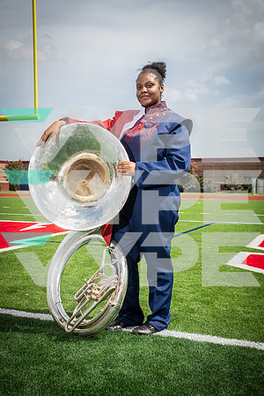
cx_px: 132
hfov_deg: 31.9
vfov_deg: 46.4
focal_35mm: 42
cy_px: 198
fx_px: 462
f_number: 7.1
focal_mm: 42
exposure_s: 1/400
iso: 125
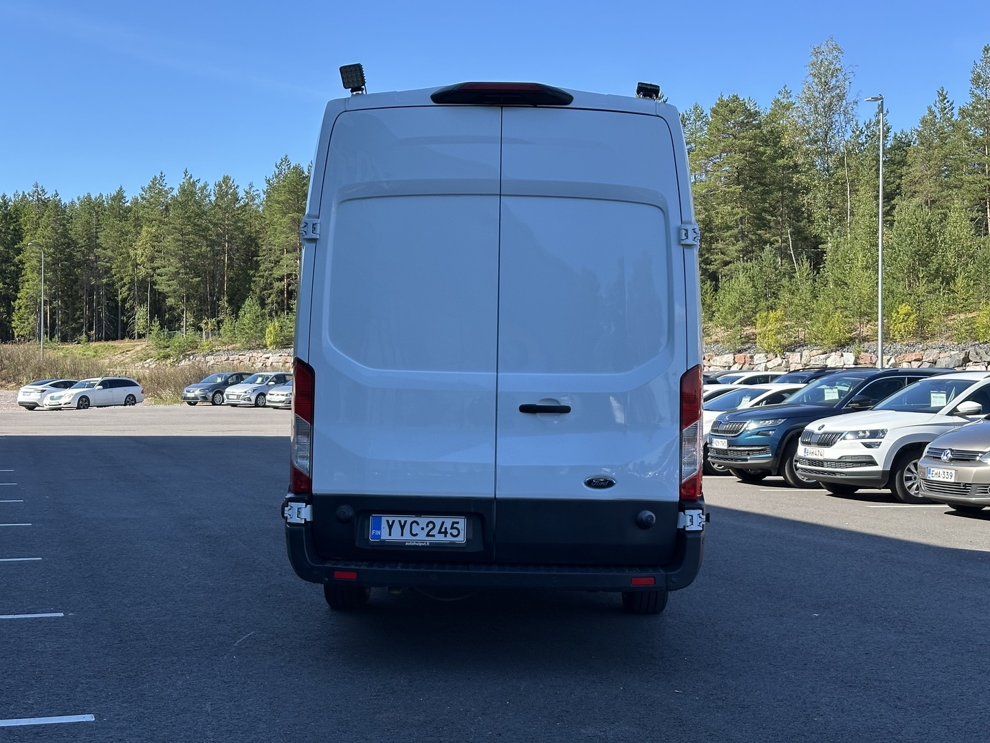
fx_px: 1373
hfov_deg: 39.7
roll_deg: +0.4
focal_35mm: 48
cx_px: 495
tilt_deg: +0.2
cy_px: 372
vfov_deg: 30.3
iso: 64
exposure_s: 1/1339
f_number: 1.78
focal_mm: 6.86
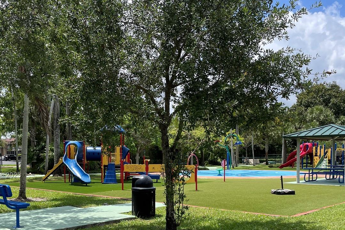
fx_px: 383
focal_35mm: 40
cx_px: 174
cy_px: 176
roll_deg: -0.1
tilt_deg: -2.5
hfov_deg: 48.5
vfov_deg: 32.7
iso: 50
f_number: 1.6
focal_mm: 4.2
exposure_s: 1/2882
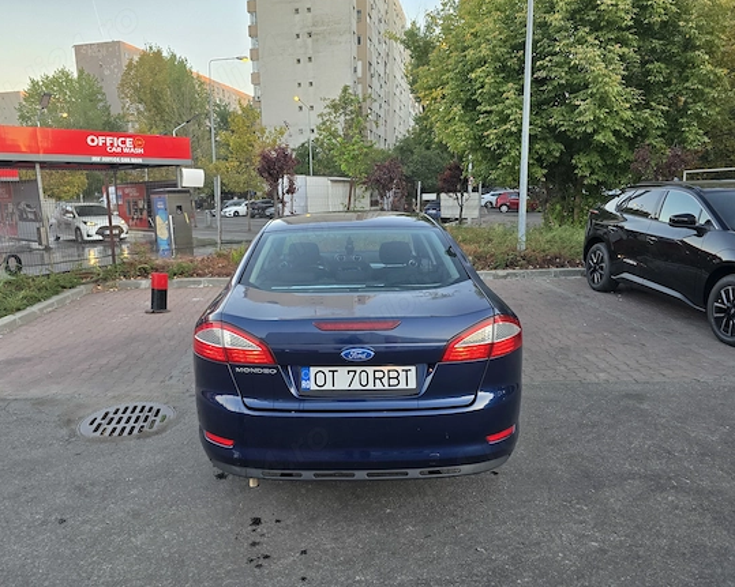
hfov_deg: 68.0
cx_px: 337
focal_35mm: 25
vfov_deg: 56.8
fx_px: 544
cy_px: 297
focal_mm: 6.3
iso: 125
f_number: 1.7
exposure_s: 1/180
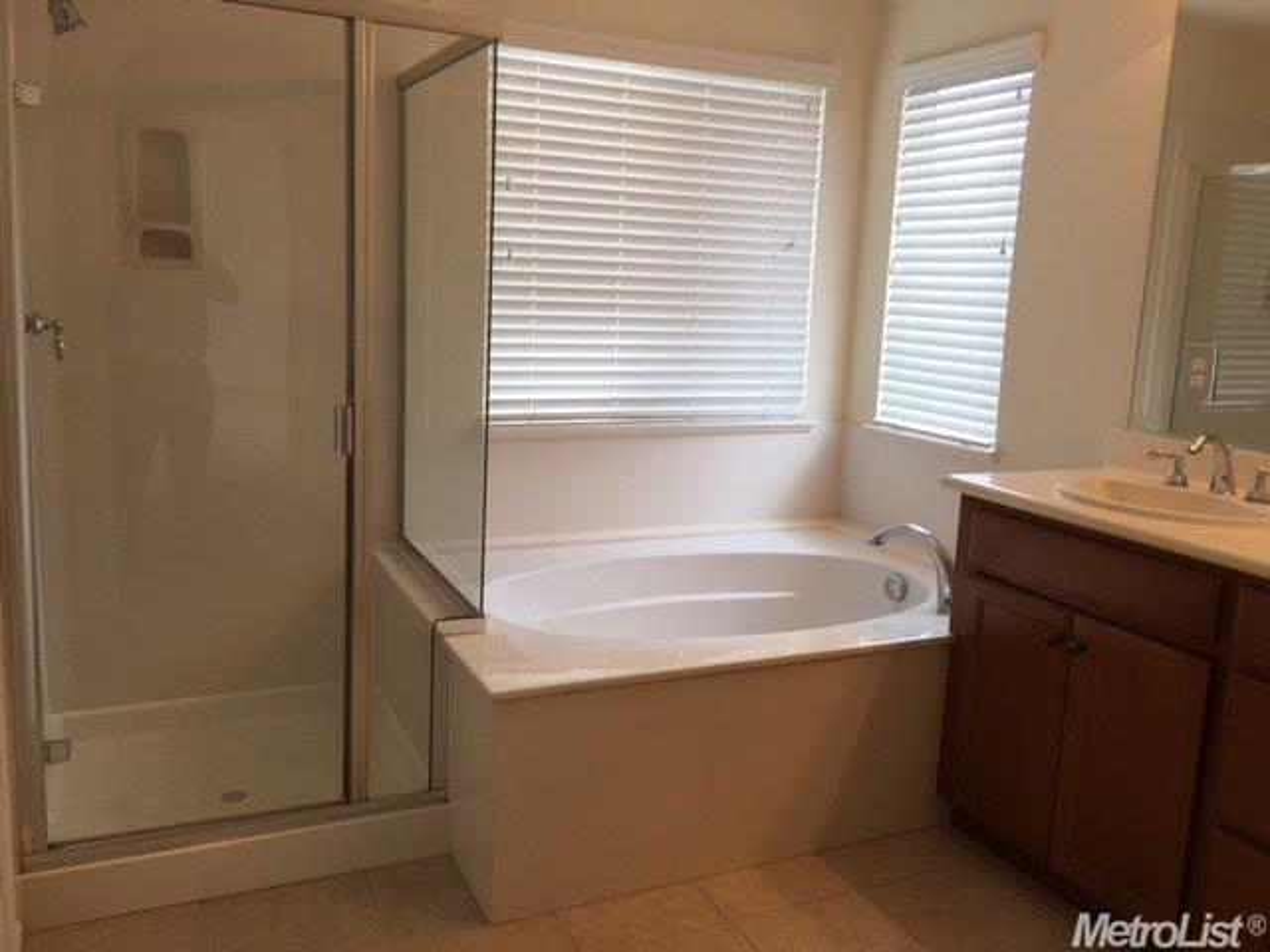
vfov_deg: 48.2
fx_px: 1064
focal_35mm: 29
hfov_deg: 61.7
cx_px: 635
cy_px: 476
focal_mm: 4.15
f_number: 2.2
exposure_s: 1/60
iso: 25
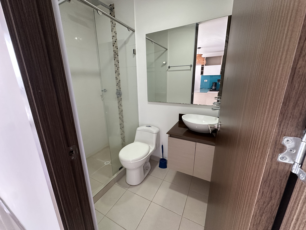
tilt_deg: -13.9
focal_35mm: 14
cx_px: 153
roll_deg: +0.4
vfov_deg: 85.7
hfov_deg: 102.1
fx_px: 124
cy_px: 115
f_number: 2.2
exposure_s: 1/120
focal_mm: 2.22
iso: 320
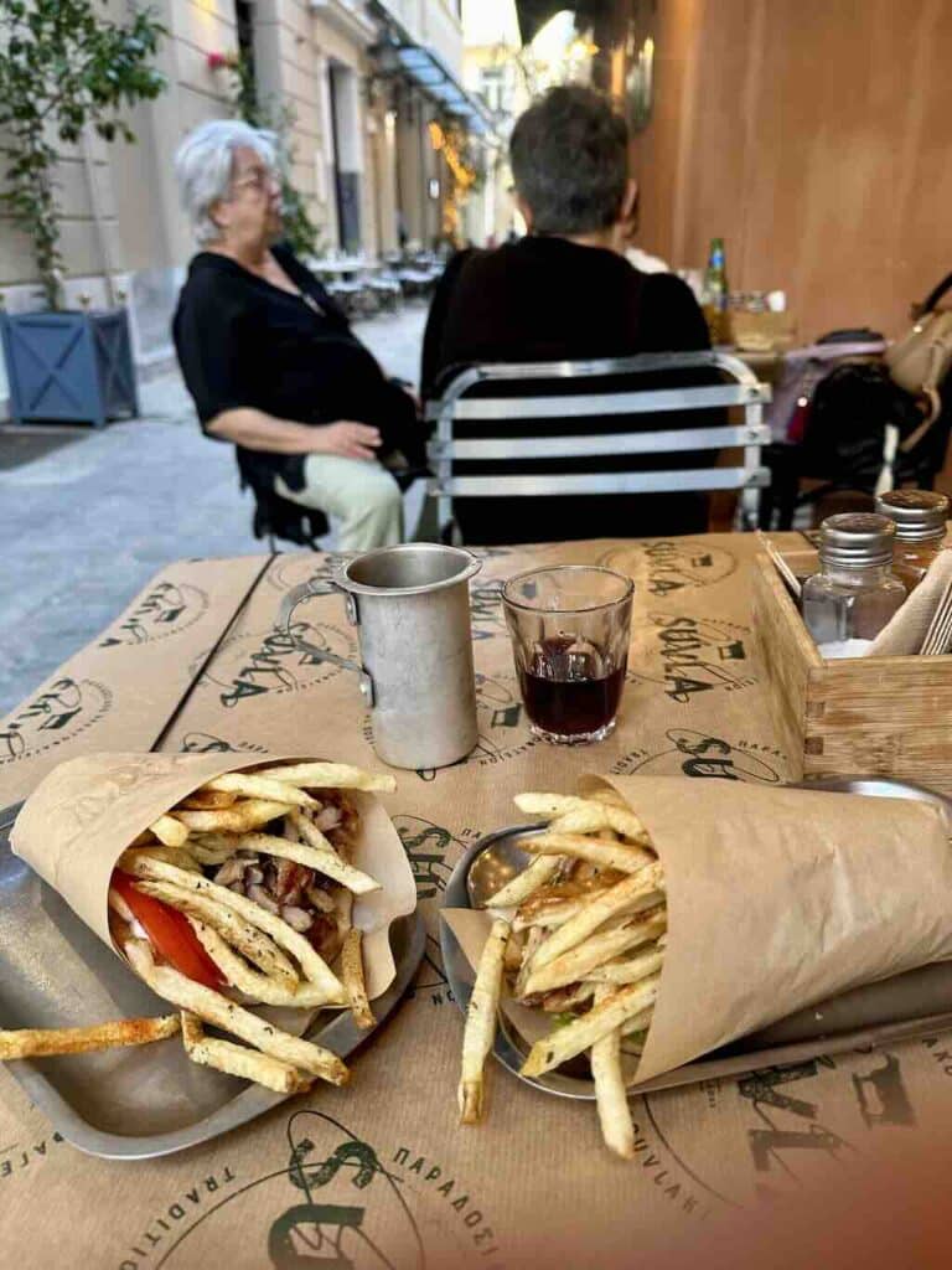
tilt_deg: -25.9
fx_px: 880
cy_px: 635
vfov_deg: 71.6
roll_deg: +0.2
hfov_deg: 56.8
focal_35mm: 24
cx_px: 476
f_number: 1.78
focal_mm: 6.86
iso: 160
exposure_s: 1/50
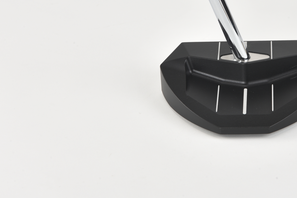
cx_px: 250
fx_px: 1032
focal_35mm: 125
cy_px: 31
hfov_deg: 16.2
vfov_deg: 10.9
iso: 100
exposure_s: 1/125
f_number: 18
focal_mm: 70
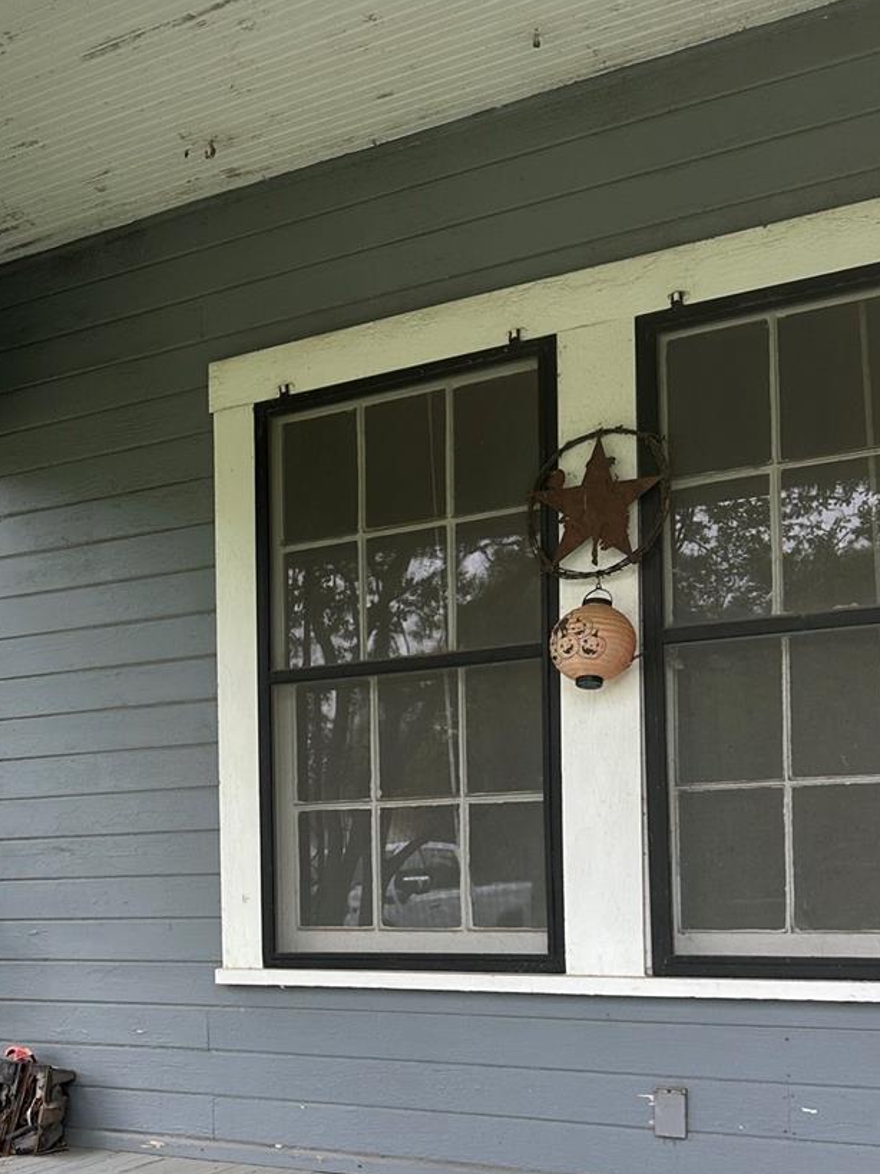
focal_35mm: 45
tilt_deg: +1.9
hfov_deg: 31.3
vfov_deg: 40.9
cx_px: 173
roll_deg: +0.2
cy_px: 880
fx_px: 1526
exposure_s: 1/121
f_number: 1.78
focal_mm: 6.86
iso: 80
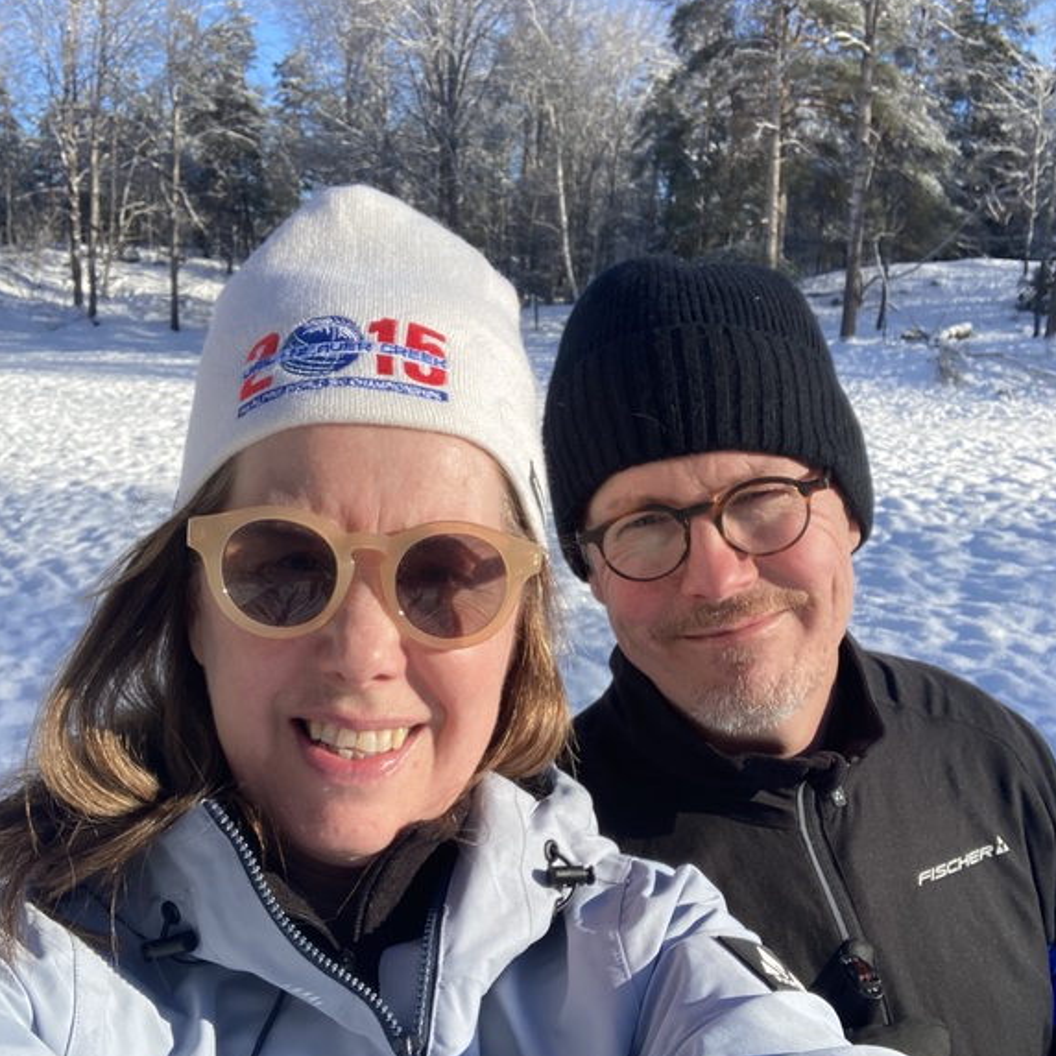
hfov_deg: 43.9
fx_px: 1312
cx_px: 529
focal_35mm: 38
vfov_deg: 43.7
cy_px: 611
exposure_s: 1/671
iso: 20
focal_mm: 2.87
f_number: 2.2
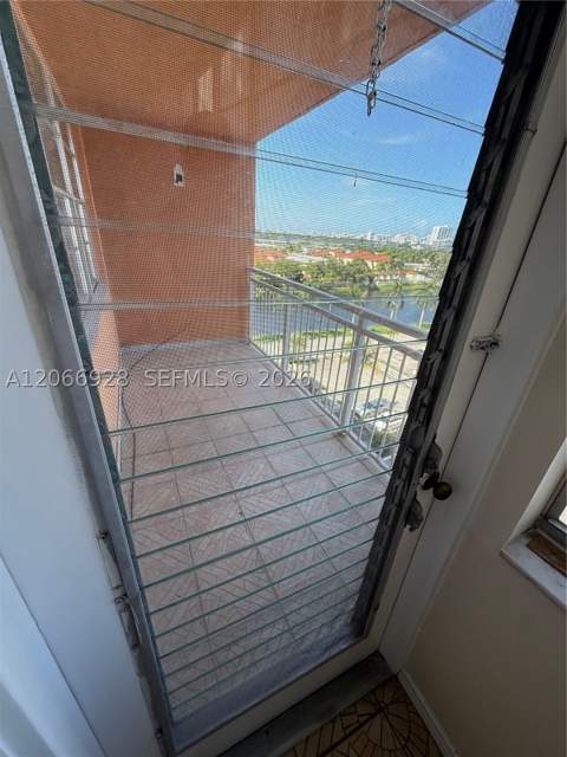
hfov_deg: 85.7
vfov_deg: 102.1
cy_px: 378
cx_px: 284
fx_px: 306
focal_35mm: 14
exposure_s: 1/403
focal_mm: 2.22
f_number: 2.2
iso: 50
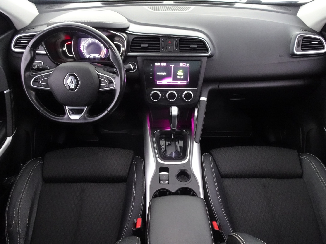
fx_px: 226
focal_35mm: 24
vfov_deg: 56.8
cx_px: 163
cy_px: 122
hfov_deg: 71.6
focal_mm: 4.25
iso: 800
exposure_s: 1/6
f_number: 3.5
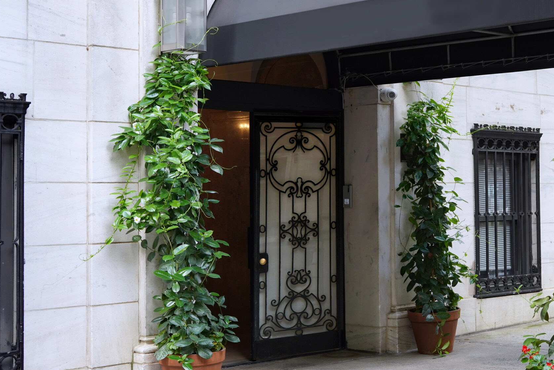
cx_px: 417
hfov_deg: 28.4
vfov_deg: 19.4
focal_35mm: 70
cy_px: 149
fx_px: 1077
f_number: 8
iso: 640
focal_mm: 46
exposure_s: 1/60
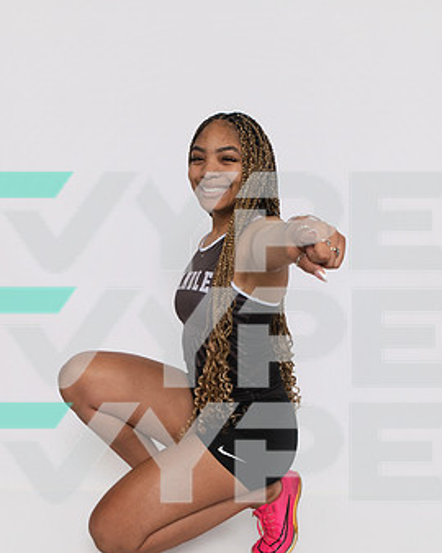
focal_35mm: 45
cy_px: 339
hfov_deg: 33.4
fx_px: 736
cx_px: 219
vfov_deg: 40.9
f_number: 8
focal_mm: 36
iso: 640
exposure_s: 1/320
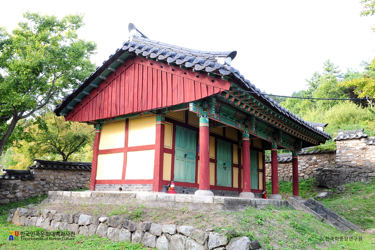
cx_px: 188
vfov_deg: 42.3
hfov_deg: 60.3
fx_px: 323
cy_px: 125
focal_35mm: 31
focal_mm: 31
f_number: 22
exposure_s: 1/4
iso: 200
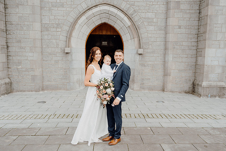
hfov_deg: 61.9
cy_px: 76
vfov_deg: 43.6
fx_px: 188
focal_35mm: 30
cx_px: 113
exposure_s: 1/160
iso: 125
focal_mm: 30
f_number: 5
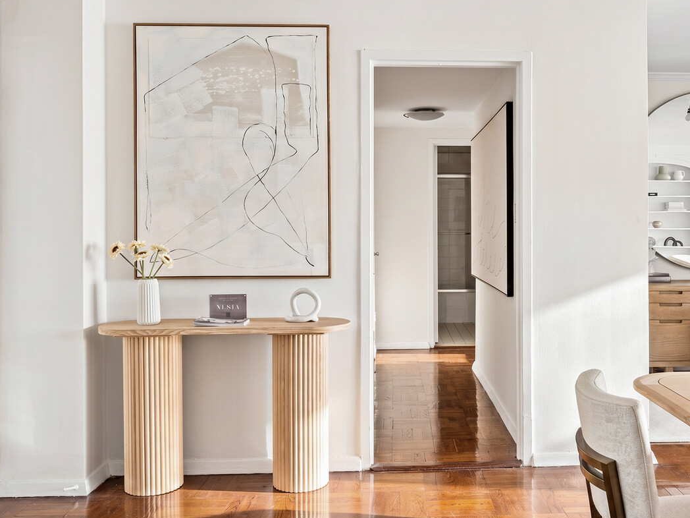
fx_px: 671
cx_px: 436
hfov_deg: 53.7
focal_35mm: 34
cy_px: 239
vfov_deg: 42.1
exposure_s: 1.3
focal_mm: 24.5
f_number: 11
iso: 250
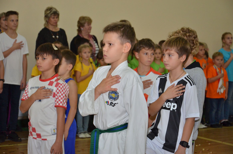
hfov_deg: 20.7
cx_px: 116
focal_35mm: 99
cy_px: 77
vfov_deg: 13.8
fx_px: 639
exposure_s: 1/200
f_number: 5.3
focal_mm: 66
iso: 1000
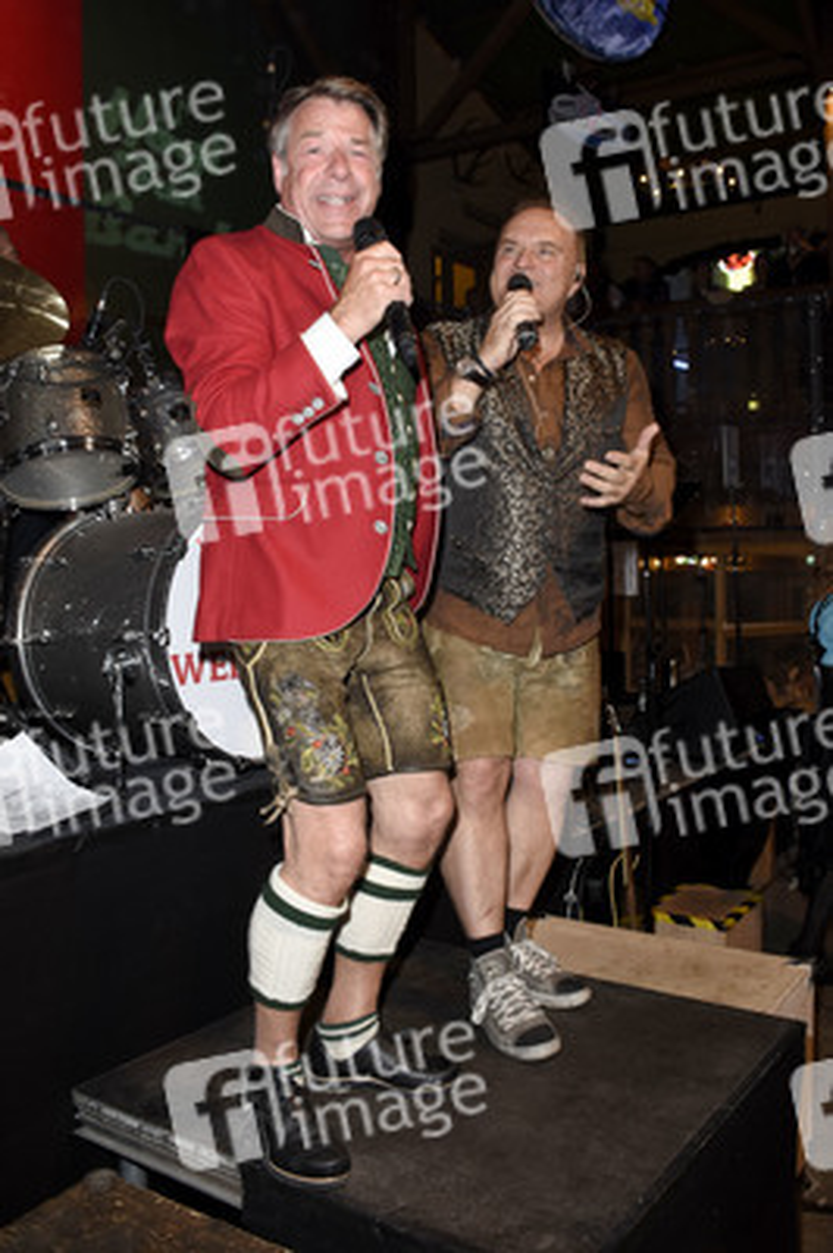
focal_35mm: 30
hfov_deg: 43.5
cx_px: 416
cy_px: 626
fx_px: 1043
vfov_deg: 62.0
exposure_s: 1/60
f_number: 6.3
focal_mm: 20
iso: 640
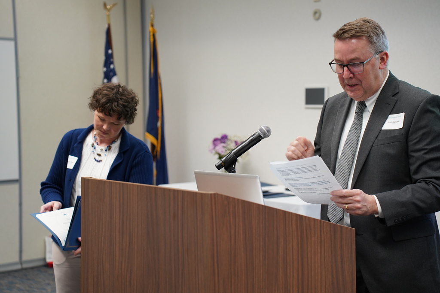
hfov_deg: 27.0
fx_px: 917
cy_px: 146
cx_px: 220
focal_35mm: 75
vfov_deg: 18.2
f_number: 4
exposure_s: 1/160
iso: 1600
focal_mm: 75
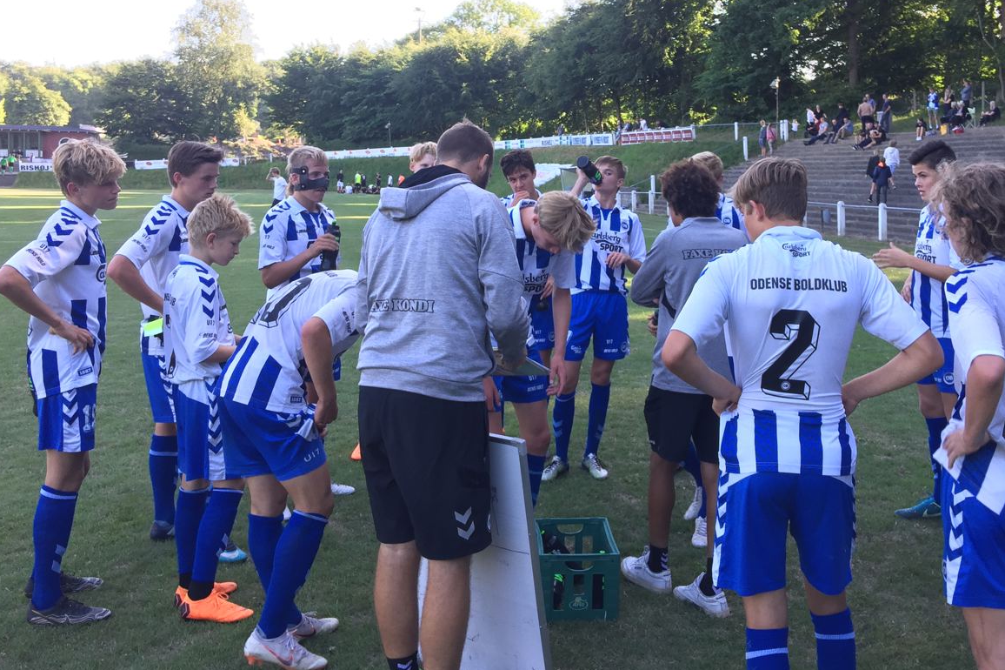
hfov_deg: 50.4
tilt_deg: -2.5
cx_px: 596
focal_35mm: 38
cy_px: 230
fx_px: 1060
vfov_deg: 34.7
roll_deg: -1.4
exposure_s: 1/117
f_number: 2.2
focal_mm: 4.15
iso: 32
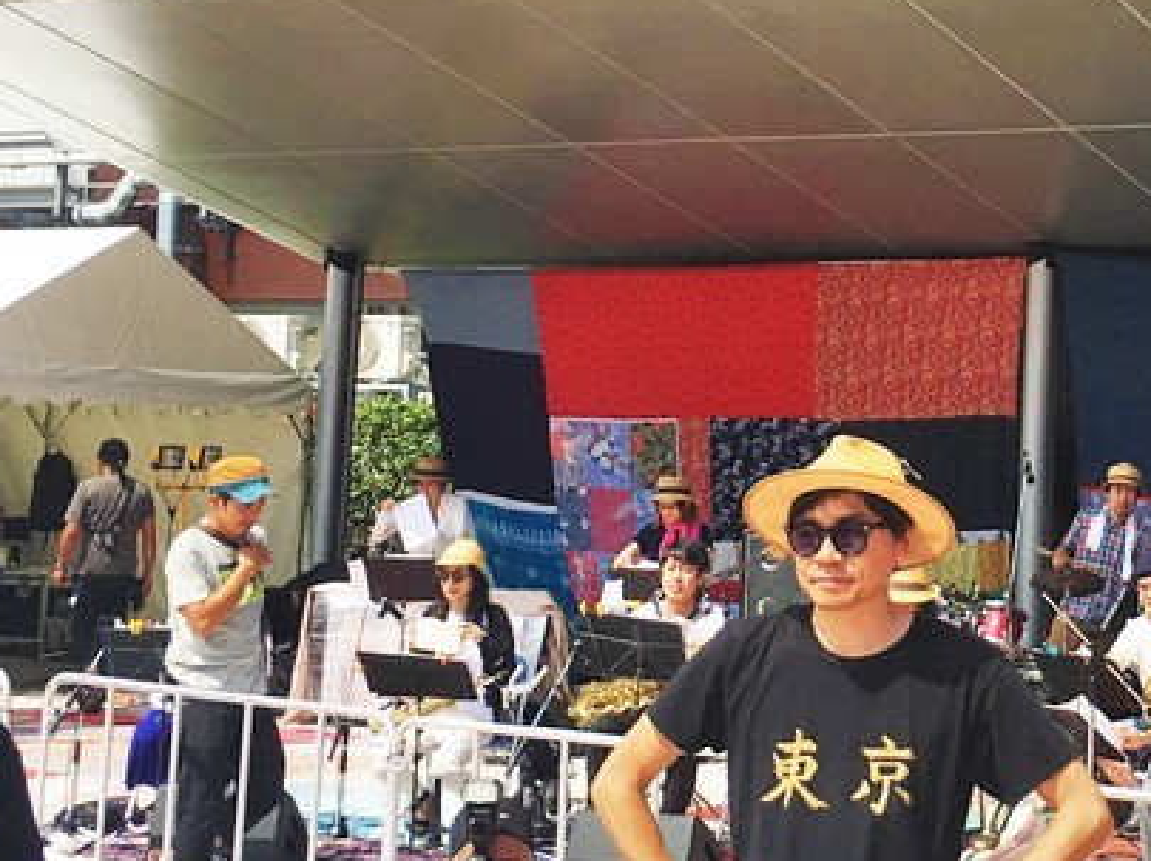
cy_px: 170
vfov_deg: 17.0
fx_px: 2857
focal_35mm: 86
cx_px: 1114
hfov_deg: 22.0
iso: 25
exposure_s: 1/1672
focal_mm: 4.15
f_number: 2.2
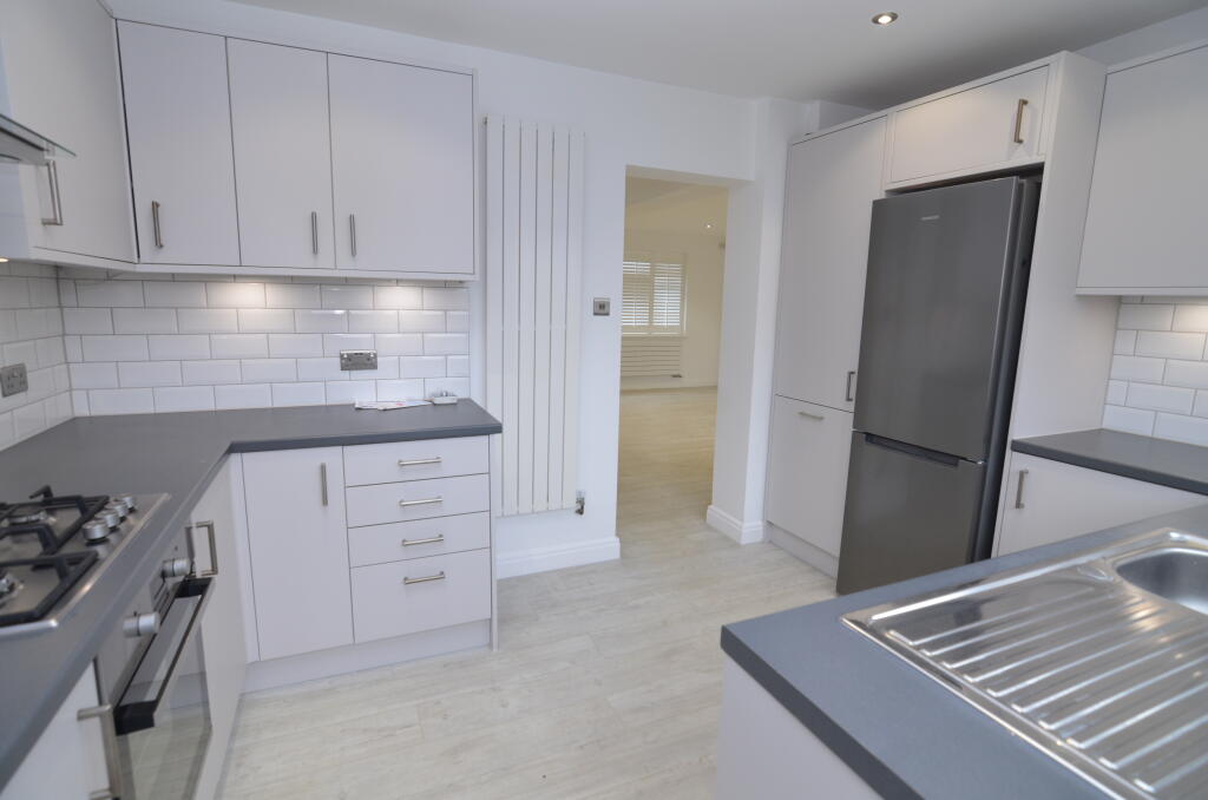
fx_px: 552
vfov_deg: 71.8
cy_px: 400
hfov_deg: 95.1
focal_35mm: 16
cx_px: 604
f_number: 4.5
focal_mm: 11
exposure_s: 1/80
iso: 400
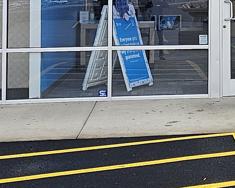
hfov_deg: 17.0
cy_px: -37
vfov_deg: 13.7
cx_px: 263
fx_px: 758
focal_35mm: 109
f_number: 1.7
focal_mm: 6.3
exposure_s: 1/207
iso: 50
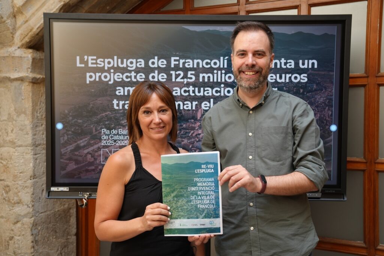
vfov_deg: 32.6
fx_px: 437
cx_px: 192
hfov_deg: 47.4
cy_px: 128
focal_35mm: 41
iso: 400
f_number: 4
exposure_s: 1/160
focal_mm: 41
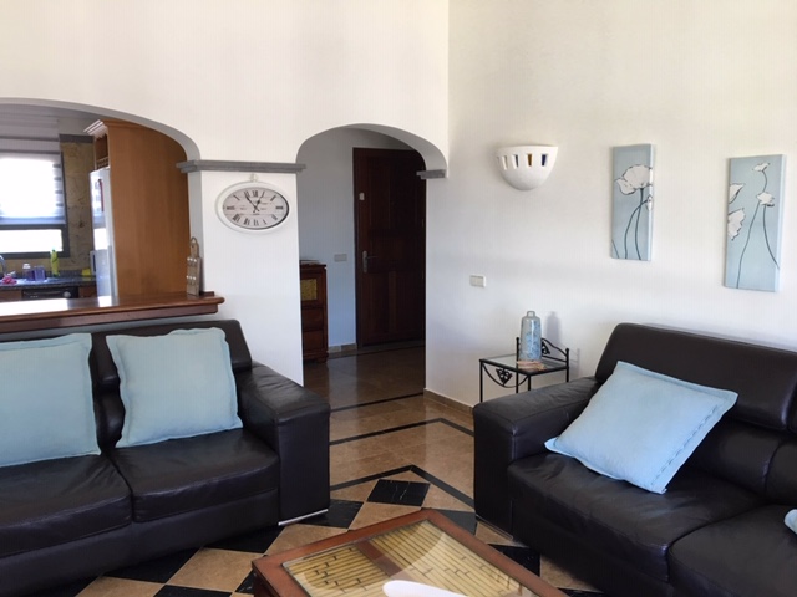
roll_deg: -0.1
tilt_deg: -6.9
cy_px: 298
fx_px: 668
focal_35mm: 29
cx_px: 398
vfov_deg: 48.2
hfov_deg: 61.7
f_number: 2.2
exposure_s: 1/33
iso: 50
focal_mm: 4.15
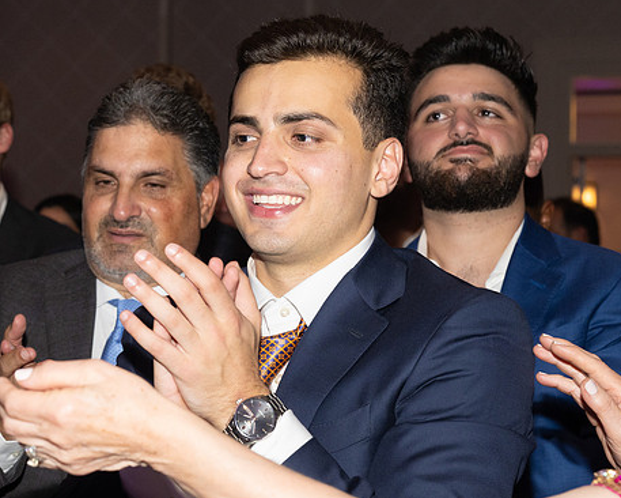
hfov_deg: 18.8
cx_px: 136
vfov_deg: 15.3
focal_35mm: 101
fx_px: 1857
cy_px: 224
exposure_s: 1/100
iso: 800
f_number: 5.6
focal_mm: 54
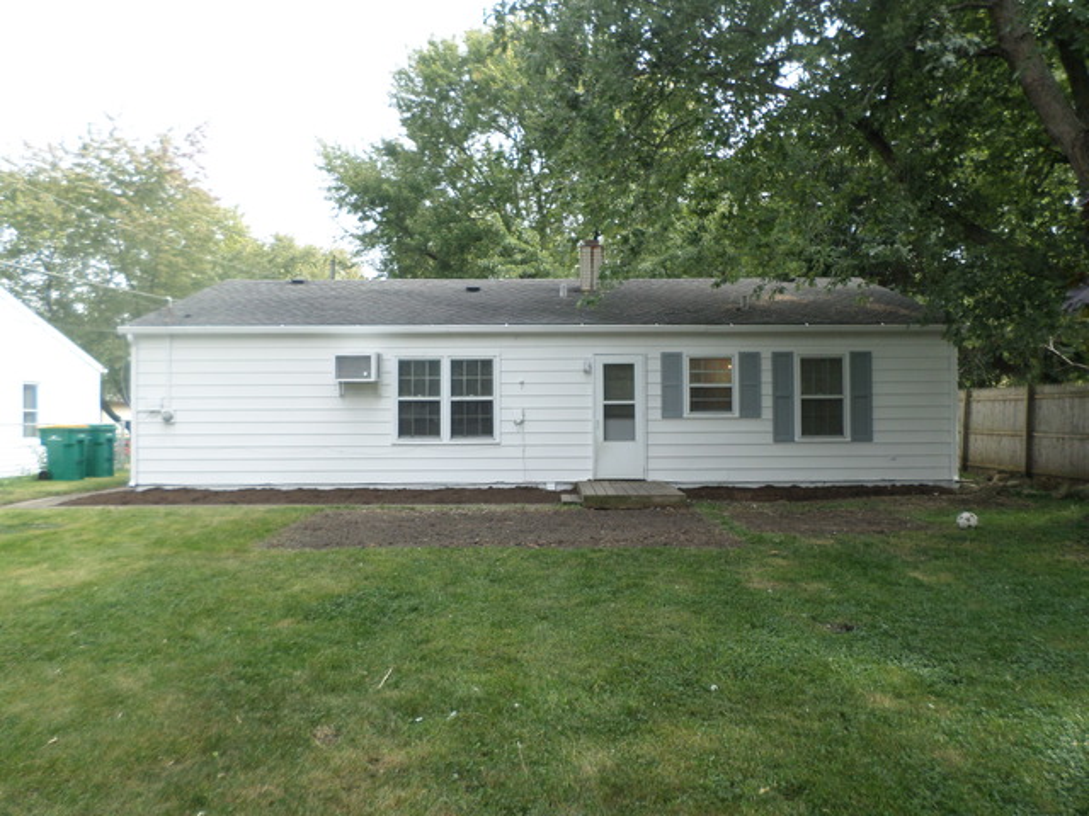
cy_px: 408
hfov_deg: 69.4
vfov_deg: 54.9
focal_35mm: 25
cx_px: 544
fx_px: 786
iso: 80
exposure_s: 1/350
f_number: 2.5
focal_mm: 4.5
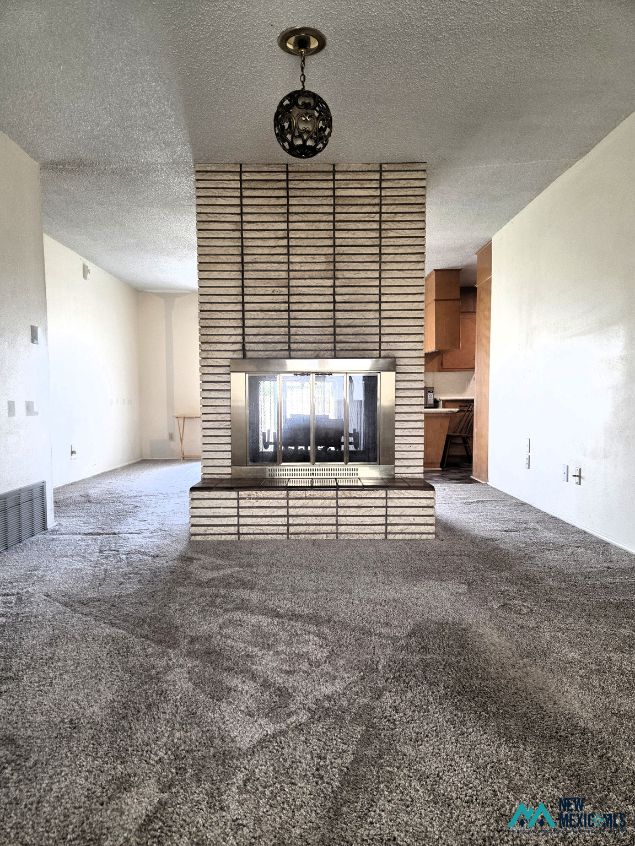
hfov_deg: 58.9
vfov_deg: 73.9
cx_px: 318
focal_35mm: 23
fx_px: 563
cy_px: 423
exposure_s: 1/120
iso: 250
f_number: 1.8
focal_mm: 5.4
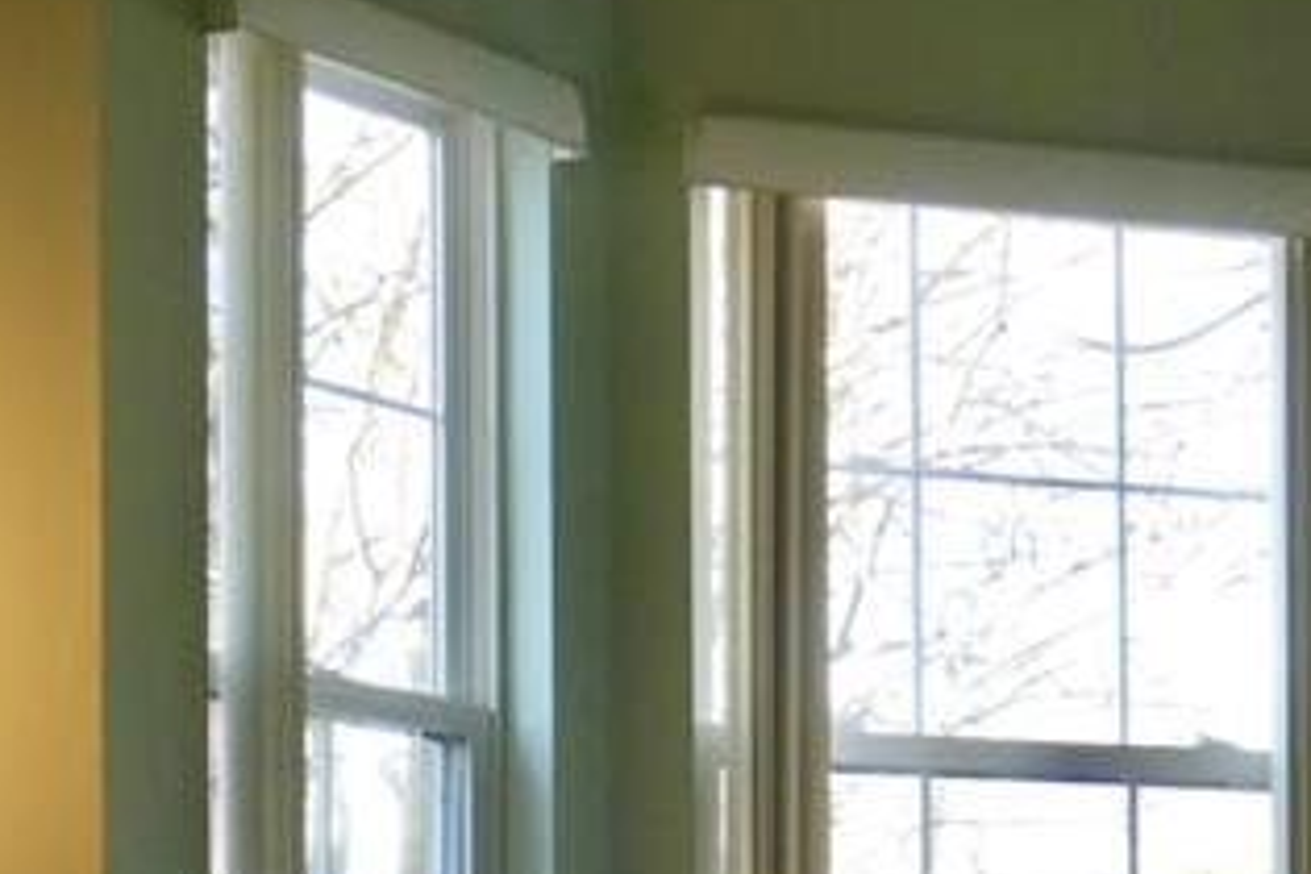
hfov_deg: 17.5
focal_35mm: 117
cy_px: 1294
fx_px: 4260
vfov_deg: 11.3
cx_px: 512
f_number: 4
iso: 1000
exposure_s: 1/160
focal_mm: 24
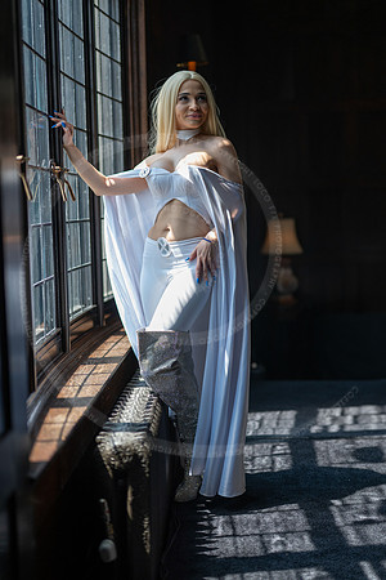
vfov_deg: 39.6
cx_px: 193
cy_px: 290
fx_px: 804
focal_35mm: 50
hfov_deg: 27.0
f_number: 1.2
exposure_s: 1/1250
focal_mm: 50
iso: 125
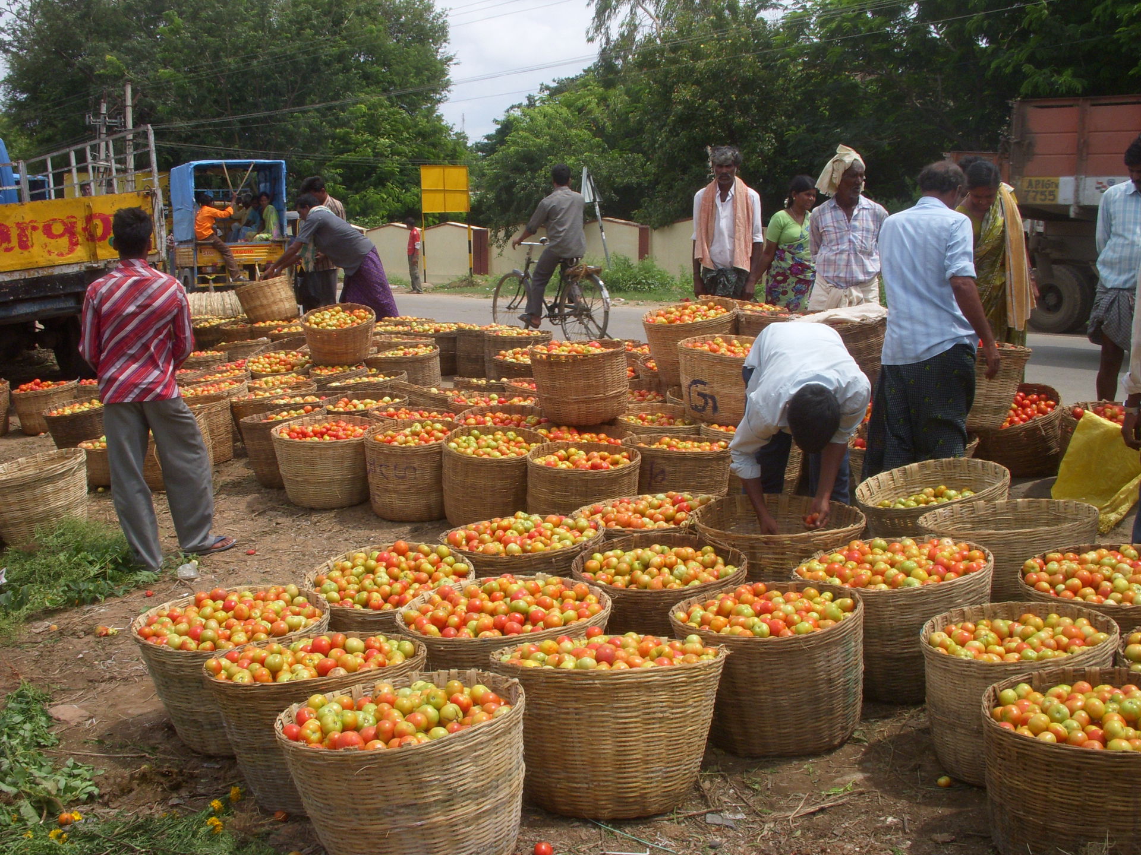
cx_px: 570
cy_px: 428
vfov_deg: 37.7
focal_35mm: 38
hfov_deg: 49.0
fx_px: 1253
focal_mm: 6.3
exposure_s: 1/250
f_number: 6.6
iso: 100
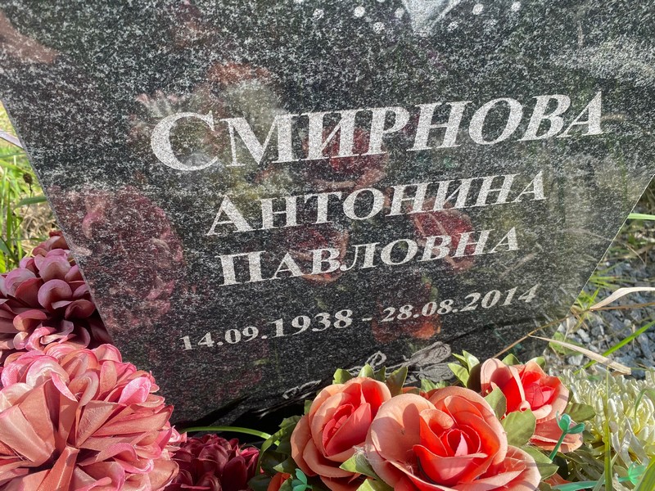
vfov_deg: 53.1
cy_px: 246
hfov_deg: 67.3
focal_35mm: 26
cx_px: 328
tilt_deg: -45.1
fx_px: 492
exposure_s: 1/858
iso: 32
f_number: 1.8
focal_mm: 4.25
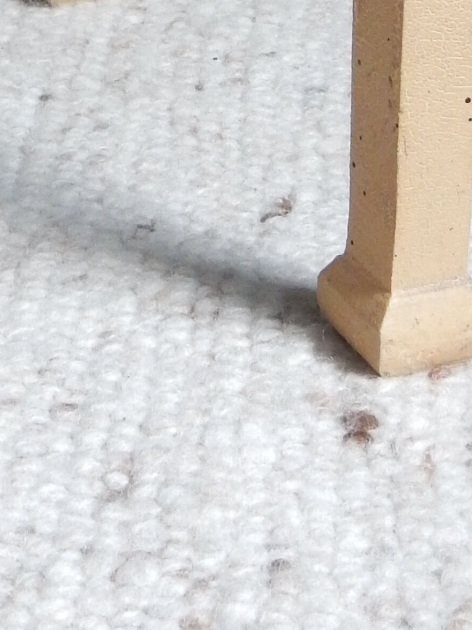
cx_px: 79
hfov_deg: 10.5
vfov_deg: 12.9
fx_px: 2565
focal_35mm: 141
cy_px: -429
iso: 400
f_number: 4
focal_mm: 6.4
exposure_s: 1/40
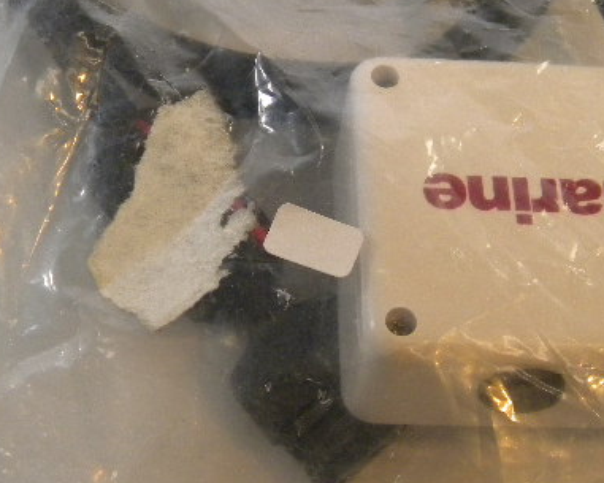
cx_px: 411
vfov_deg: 19.9
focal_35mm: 77
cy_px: 234
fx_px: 1377
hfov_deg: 24.6
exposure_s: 1/190
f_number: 3.9
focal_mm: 8.6
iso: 400
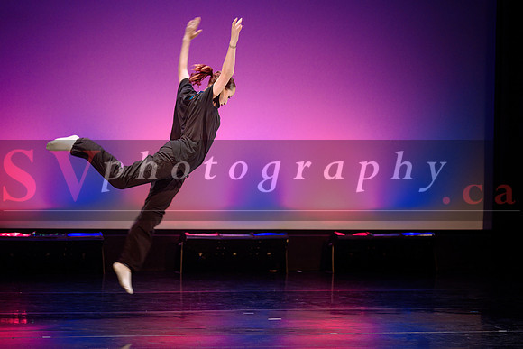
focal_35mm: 150
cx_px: 262
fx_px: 2180
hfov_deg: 13.7
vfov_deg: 9.2
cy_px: 174
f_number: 2.8
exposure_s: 1/200
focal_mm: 150
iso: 1600
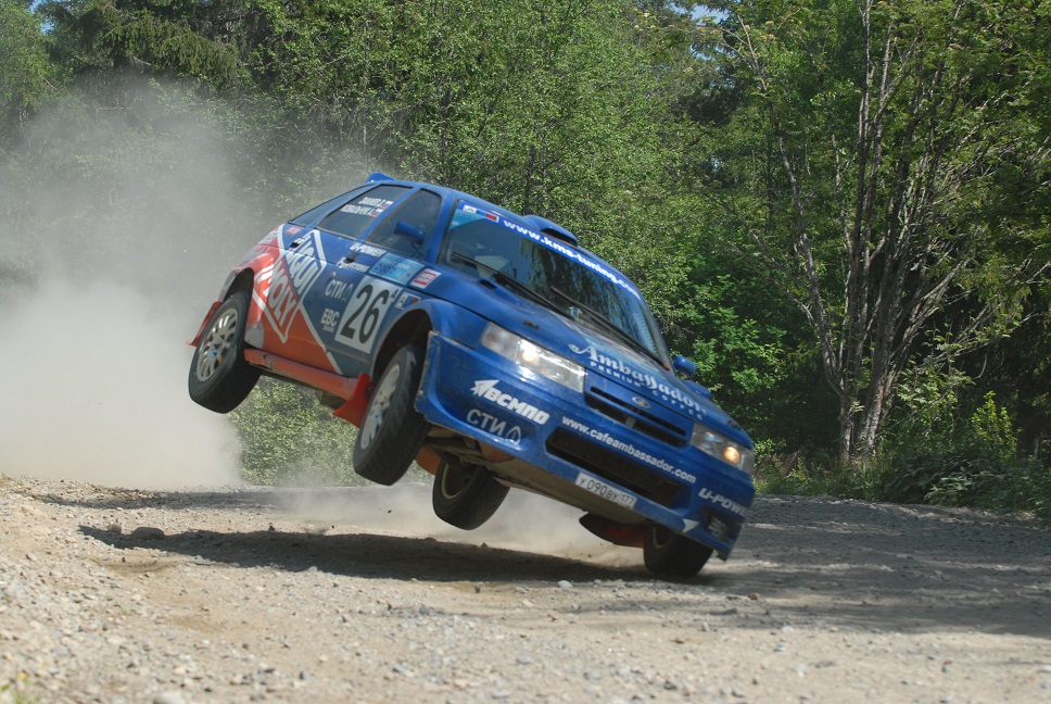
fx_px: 3946
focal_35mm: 135
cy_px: 352
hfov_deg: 15.2
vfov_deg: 10.2
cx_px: 526
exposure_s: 1/800
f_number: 5
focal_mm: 90
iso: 200
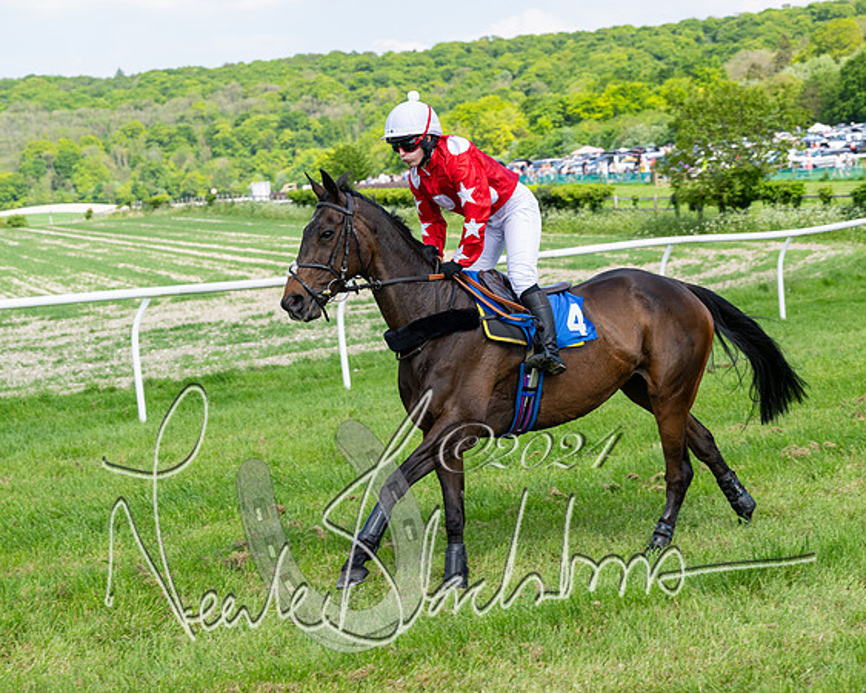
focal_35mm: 79
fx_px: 2021
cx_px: 433
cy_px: 346
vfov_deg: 19.4
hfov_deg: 24.2
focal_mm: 70
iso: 200
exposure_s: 1/800
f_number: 5.6
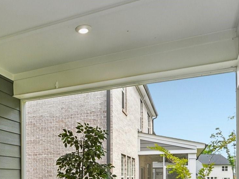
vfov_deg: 33.0
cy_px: 179
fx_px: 276
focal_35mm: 40
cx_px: 43
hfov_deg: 44.2
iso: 200
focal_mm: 10
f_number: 8
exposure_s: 1/30
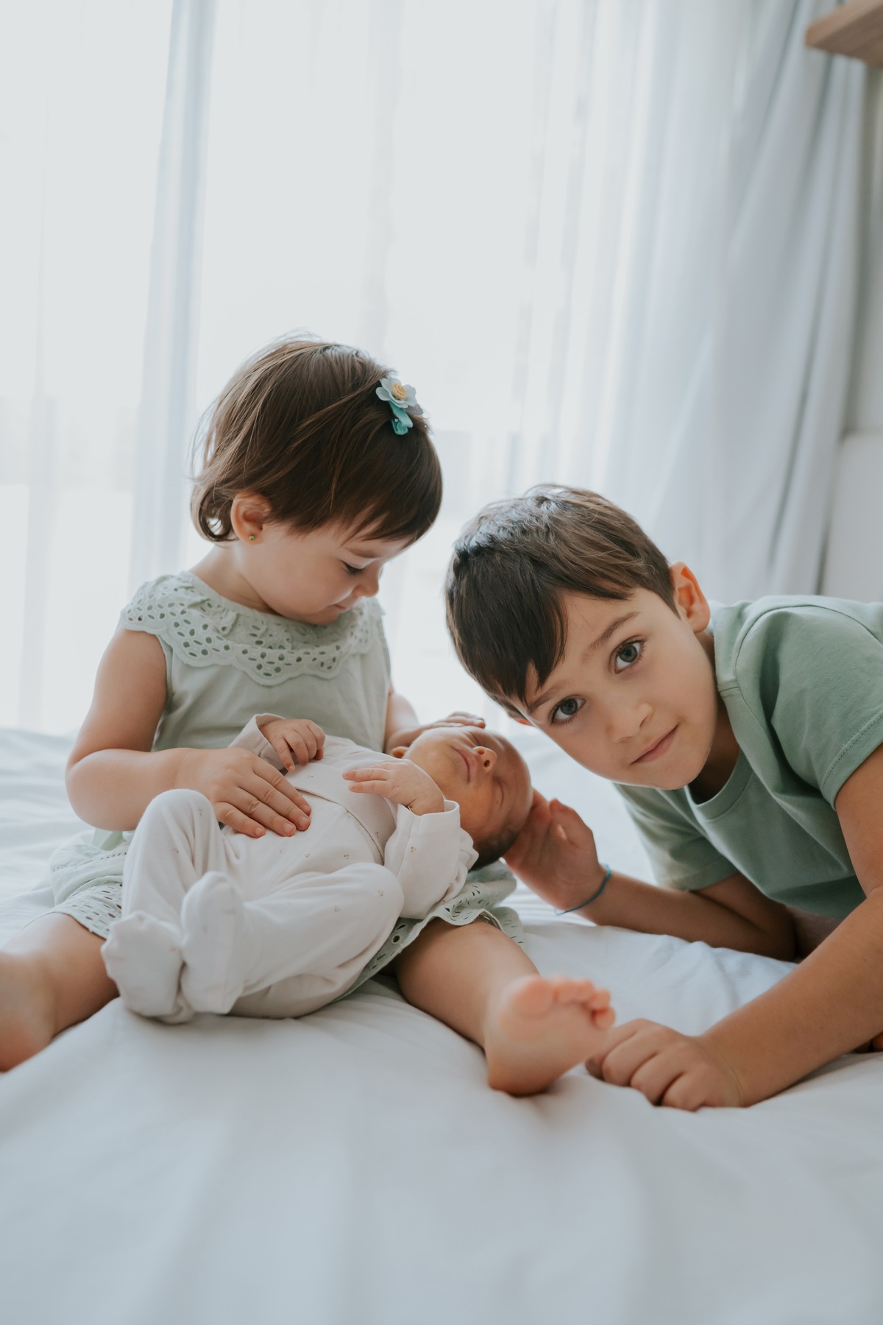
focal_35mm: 35
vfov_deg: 54.4
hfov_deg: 37.9
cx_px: 442
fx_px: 1288
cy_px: 662
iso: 1600
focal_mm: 35
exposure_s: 1/250
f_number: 2.8
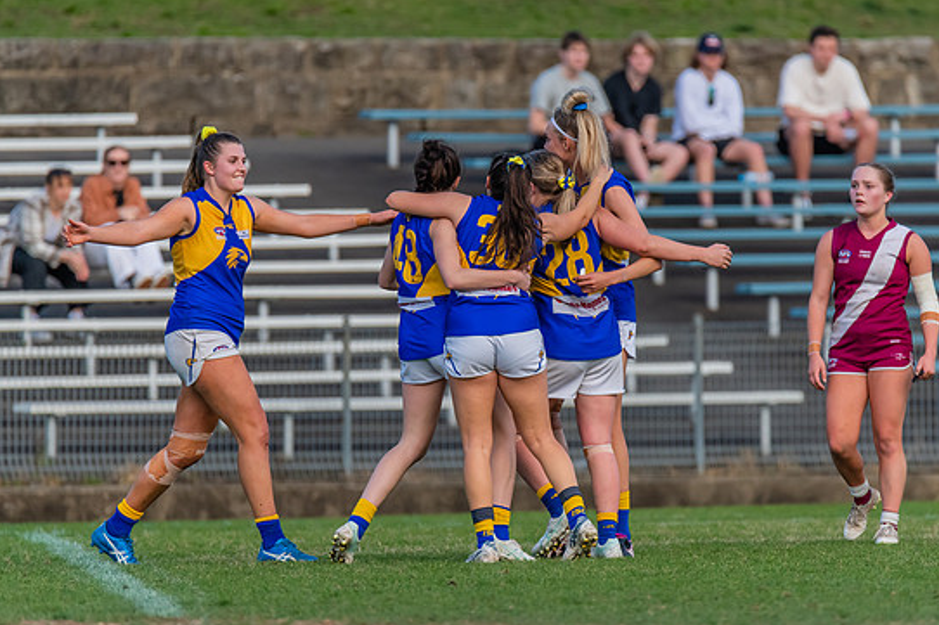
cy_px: 276
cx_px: 558
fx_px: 19868
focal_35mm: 762
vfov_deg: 1.8
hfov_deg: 2.7
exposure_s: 1/1600
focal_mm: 600
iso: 1250
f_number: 6.3
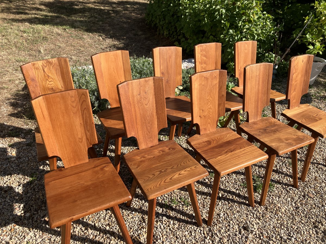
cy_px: 122
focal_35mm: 28
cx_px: 163
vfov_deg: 49.7
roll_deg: -4.1
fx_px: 264
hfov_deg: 63.4
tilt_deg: -30.2
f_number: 1.8
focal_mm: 3.99
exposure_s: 1/1043
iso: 32
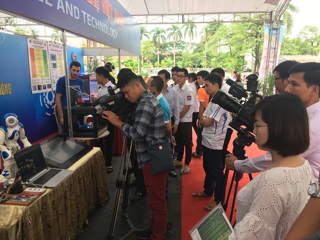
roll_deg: -1.2
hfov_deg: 61.7
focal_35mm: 29
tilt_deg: -10.2
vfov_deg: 48.2
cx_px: 160
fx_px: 268
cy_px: 120
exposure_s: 1/100
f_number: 2.2
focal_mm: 4.15
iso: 32
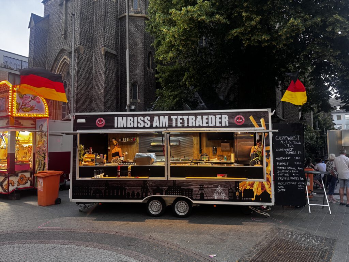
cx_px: 174
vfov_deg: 56.8
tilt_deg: +3.3
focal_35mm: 24
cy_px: 131
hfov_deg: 71.6
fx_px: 242
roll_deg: +0.4
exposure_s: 1/50
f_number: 1.78
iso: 320
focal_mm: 6.76
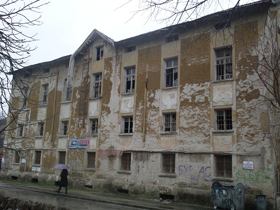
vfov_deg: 38.6
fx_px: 299
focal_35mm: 37
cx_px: 140
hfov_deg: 50.2
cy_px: 105
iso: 80
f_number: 3.7
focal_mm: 6.7
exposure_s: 1/180
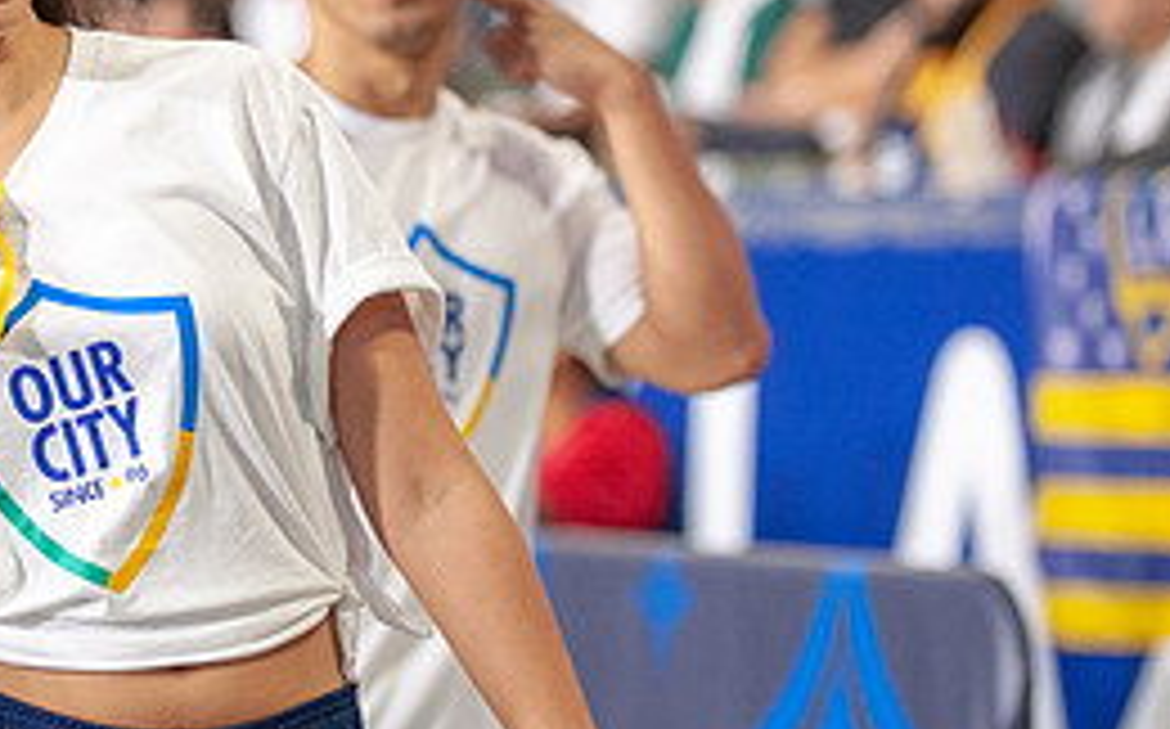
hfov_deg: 8.4
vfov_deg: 5.2
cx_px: 58
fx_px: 7965
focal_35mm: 250
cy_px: 315
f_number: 2.8
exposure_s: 1/640
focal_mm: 110
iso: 3200
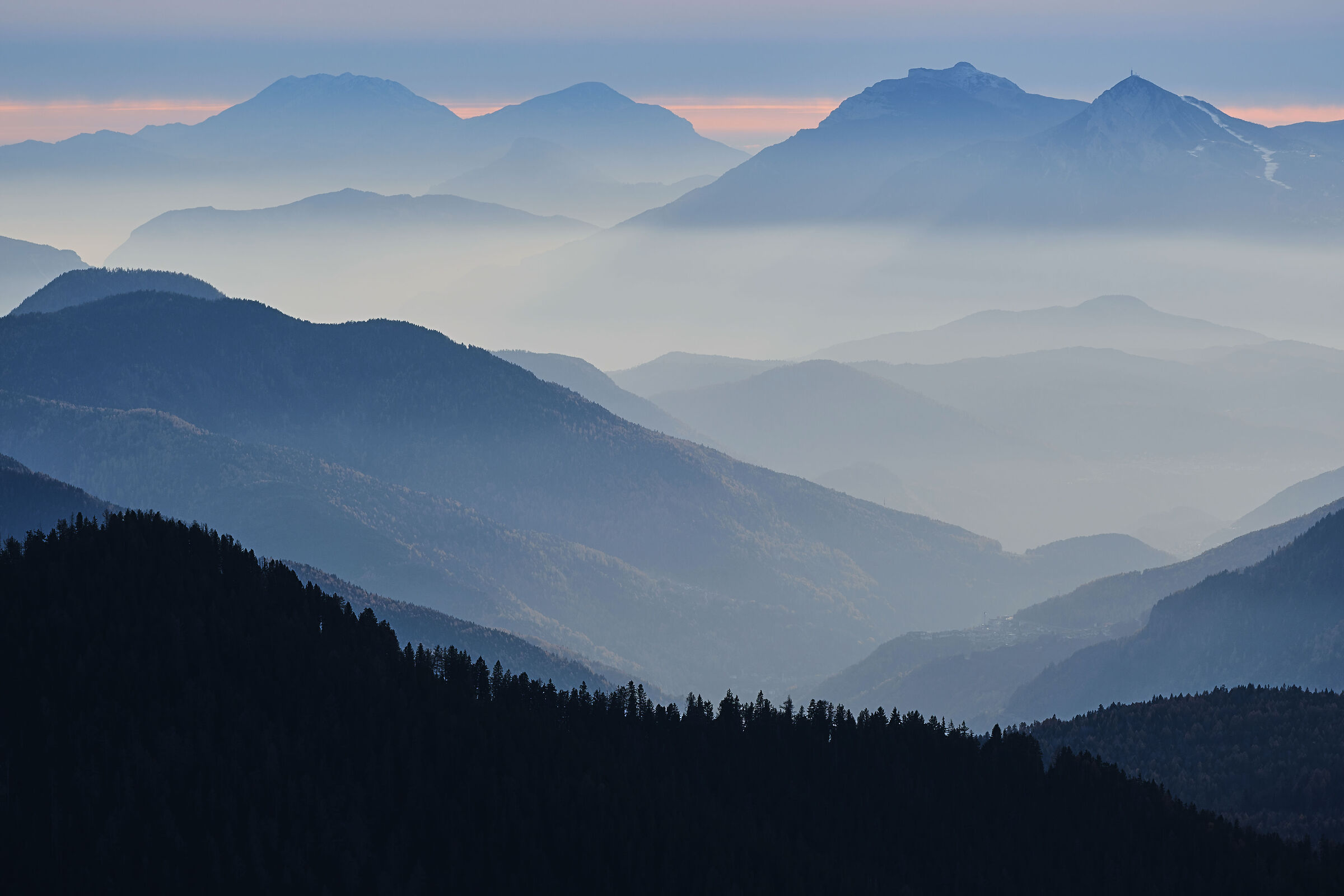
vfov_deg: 7.2
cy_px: 448
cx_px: 672
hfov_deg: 10.8
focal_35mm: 191
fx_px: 7130
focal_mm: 127.1
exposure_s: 1/210
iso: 80
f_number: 7.1
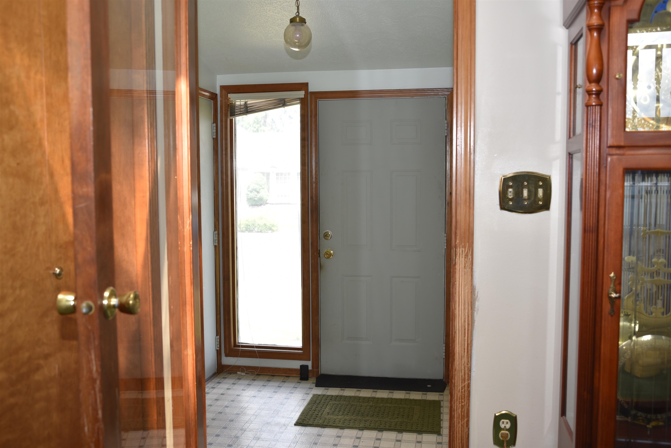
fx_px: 634
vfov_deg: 38.9
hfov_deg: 55.8
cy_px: 224
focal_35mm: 34
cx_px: 336
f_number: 5
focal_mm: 34
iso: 200
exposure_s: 1/100
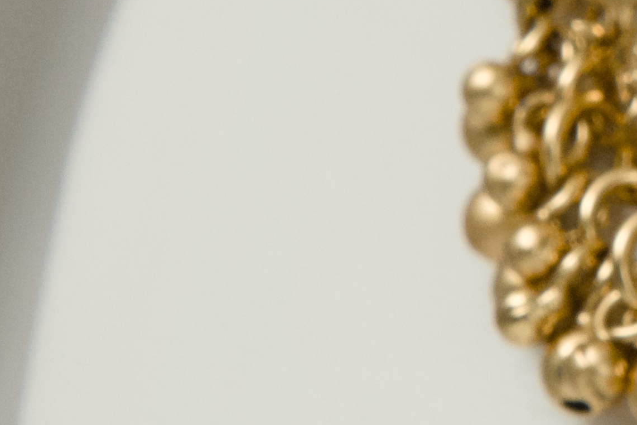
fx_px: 9592
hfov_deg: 3.8
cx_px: 942
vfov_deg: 2.5
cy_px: -8
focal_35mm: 542
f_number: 13
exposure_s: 1/100
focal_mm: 75
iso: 1600
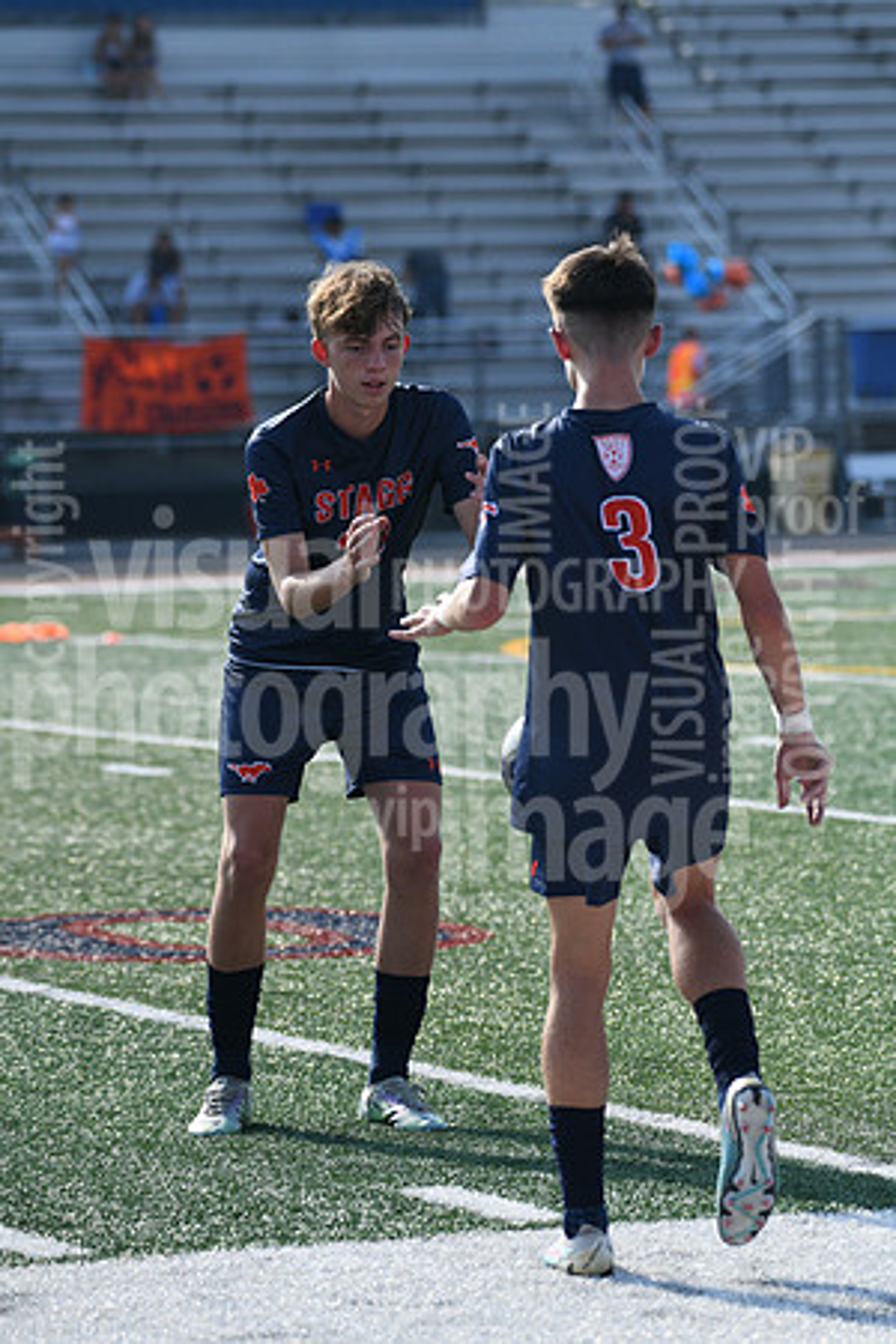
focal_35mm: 210
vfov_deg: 9.8
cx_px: 448
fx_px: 7839
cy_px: 672
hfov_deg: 6.5
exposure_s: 1/4000
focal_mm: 210
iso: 1100
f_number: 5.6
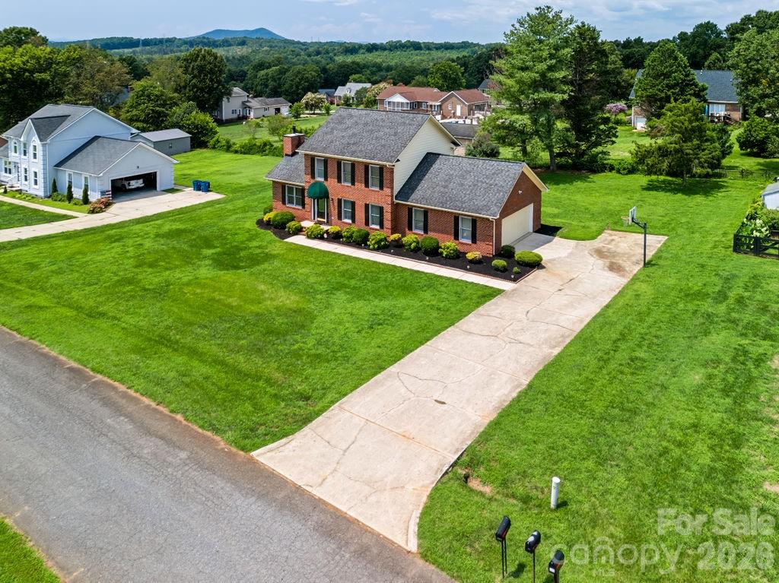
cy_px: 292
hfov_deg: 71.6
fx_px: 540
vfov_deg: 56.8
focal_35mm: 24
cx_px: 390
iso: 110
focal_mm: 6.72
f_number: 1.7
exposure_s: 1/800
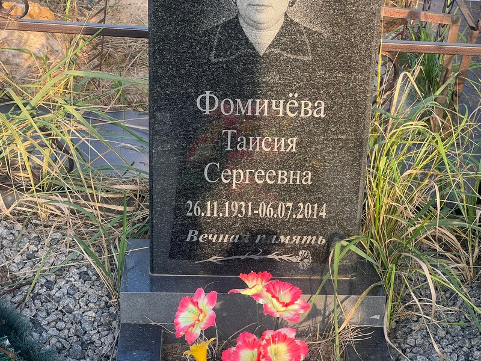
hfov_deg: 25.3
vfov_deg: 19.1
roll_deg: -6.5
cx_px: 240
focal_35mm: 77
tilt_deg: -25.5
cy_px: 180
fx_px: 1070
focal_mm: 9
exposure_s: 1/99
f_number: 2.8
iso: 50
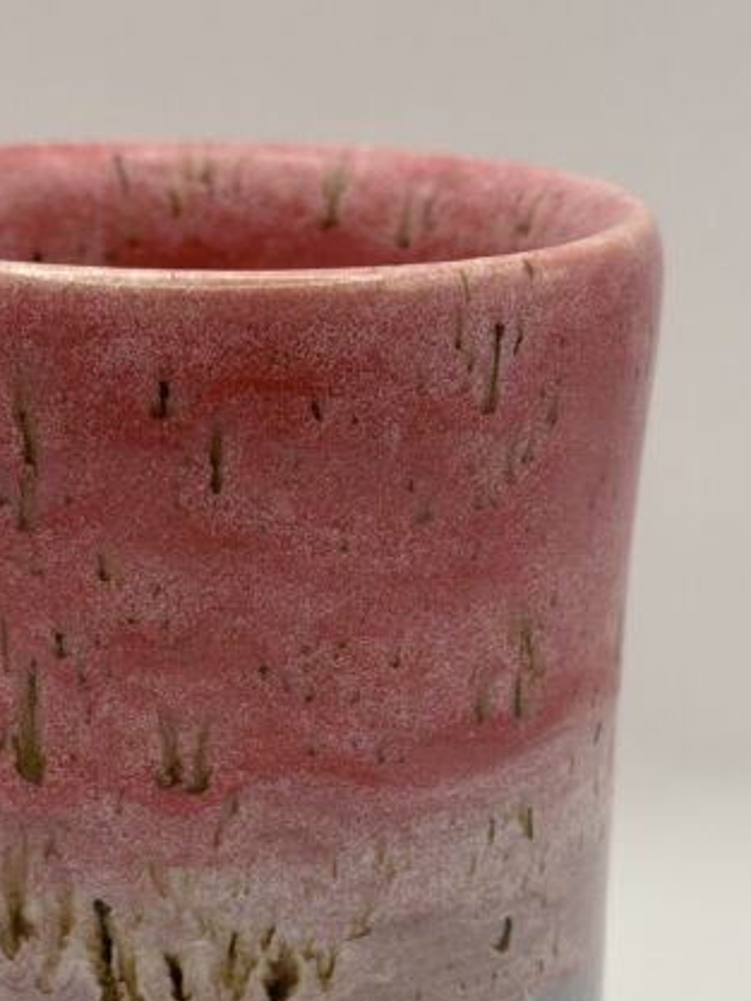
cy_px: 766
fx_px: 2660
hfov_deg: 16.0
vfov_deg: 21.1
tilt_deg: -19.5
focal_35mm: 92
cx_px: 250
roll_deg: +0.0
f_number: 1.78
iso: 64
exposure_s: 1/297
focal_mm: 6.76
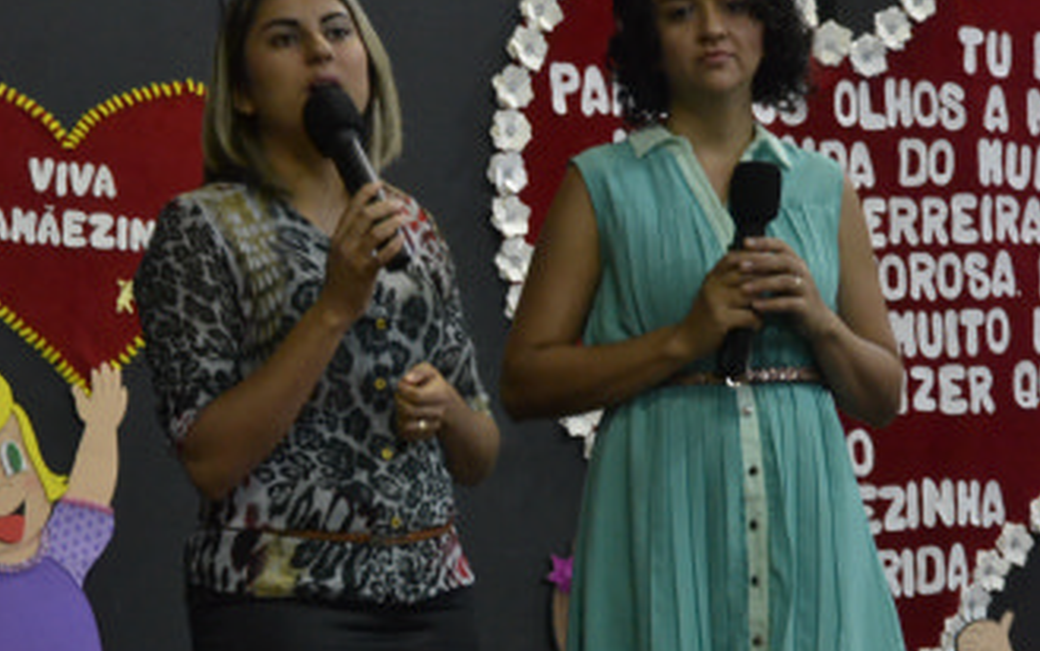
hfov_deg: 14.5
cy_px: 645
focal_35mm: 144
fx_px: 4084
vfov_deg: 9.1
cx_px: 520
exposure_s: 1/20
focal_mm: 62
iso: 3200
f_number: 5
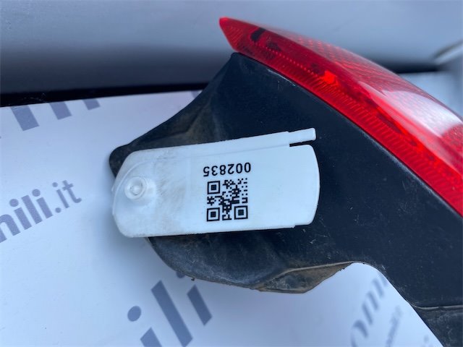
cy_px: 174
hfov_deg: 67.3
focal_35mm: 26
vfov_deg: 53.1
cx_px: 232
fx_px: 348
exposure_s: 1/799
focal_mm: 4.25
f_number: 1.8
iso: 32
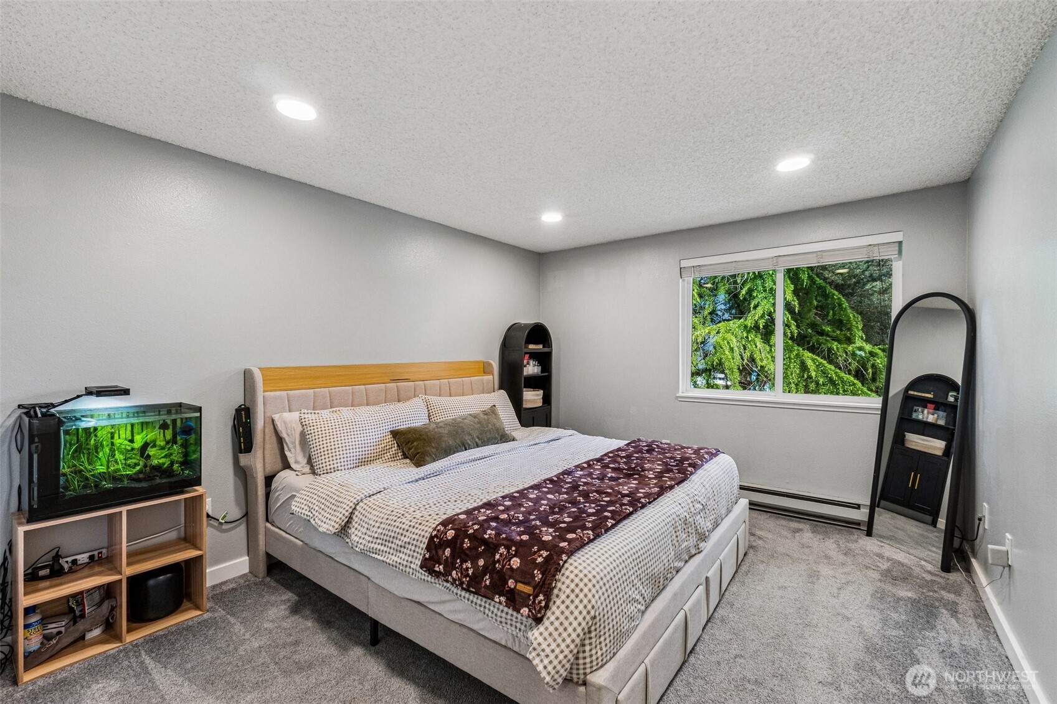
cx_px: 528
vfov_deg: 77.3
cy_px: 352
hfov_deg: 100.4
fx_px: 440
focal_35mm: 15
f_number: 9
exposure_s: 1/4
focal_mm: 10
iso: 250
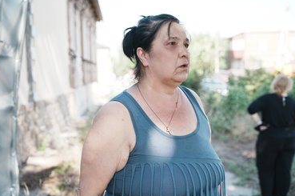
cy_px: 102
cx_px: 154
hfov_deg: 38.9
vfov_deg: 26.4
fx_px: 417
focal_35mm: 51
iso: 100
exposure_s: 1/200
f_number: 3.5
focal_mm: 47
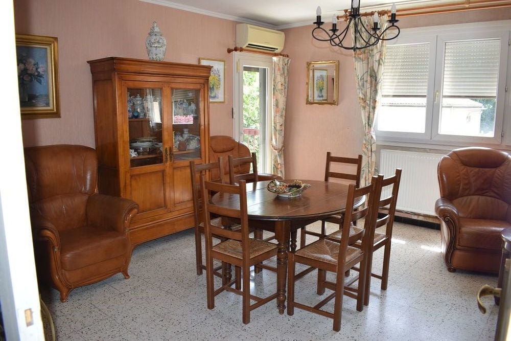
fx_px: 383
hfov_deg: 67.4
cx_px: 256
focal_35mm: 27
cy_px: 170
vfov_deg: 47.9
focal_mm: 18
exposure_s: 1/125
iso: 640
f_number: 5.6
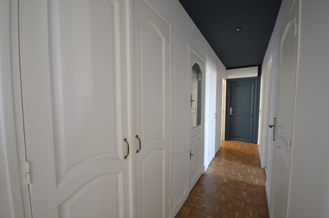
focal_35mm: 15
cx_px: 164
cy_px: 109
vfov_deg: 77.0
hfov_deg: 100.5
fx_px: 137
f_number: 4
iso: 1600
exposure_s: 1/30
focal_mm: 10
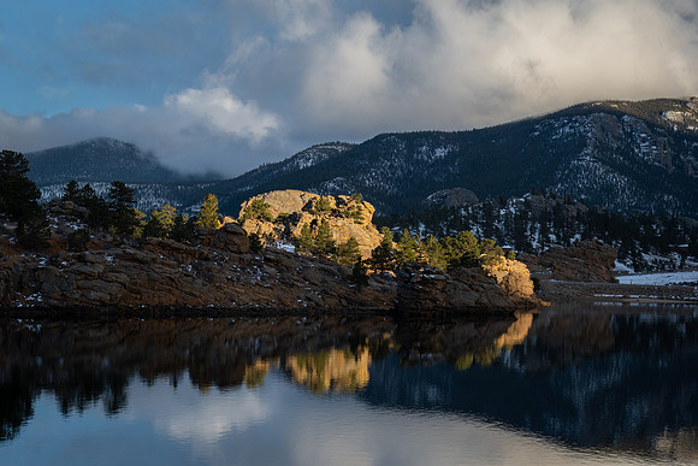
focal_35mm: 79
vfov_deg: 17.2
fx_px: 1536
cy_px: 260
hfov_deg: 25.6
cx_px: 401
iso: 250
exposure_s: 1/250
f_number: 11
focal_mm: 46
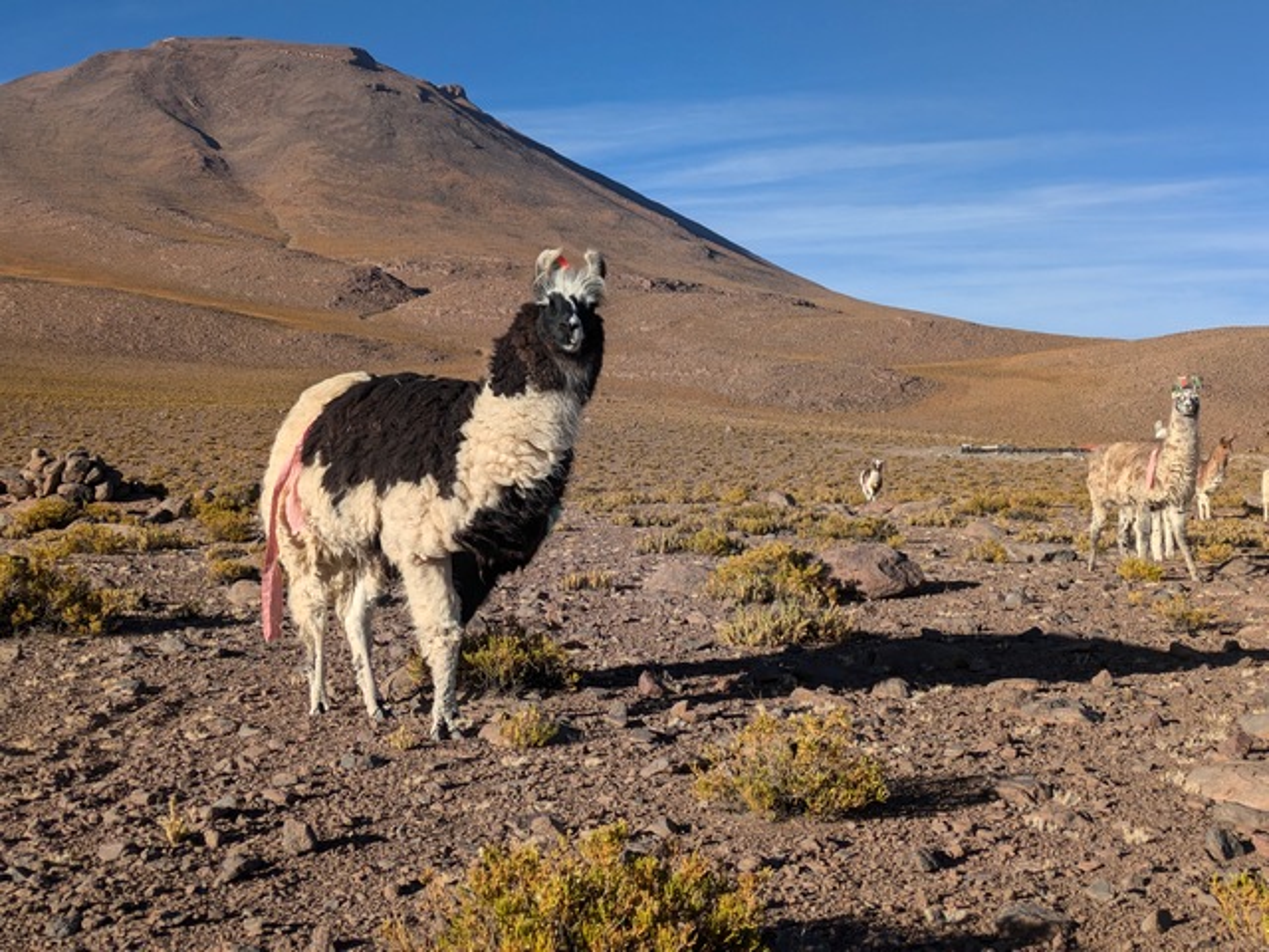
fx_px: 1870
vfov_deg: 28.6
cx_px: 634
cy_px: 476
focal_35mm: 51
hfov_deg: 37.5
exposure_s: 1/3846
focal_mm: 5.43
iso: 43
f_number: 1.89
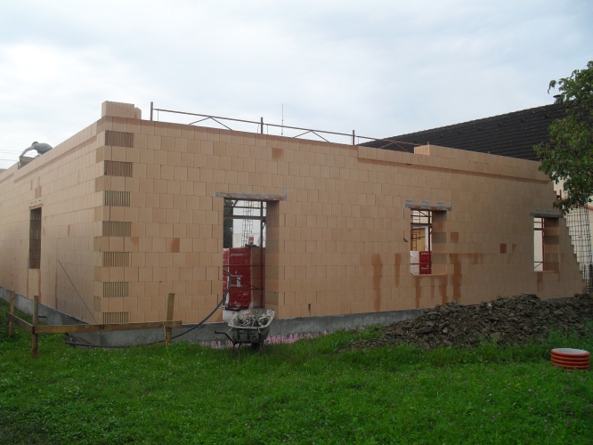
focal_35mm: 35
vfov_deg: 40.7
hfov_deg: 52.6
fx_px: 600
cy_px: 222
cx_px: 296
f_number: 8.4
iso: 100
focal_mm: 6.3
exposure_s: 1/125
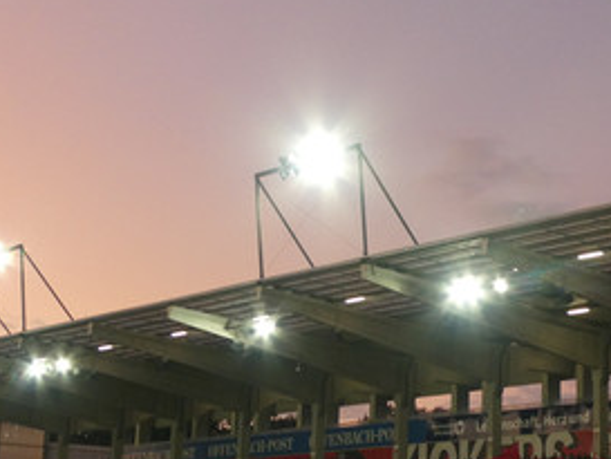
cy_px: 255
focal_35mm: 82
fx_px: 1448
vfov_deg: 18.0
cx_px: 474
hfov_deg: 23.5
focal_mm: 6.3
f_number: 3.7
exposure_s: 1/80
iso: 200
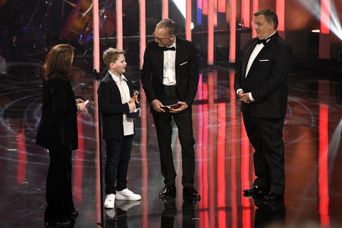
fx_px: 1804
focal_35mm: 190
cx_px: 171
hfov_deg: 10.8
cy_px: 114
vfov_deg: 7.2
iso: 3200
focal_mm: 190
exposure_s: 1/160
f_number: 6.3
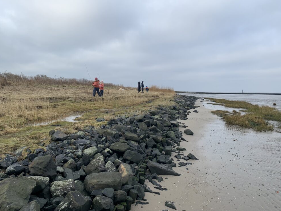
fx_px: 219
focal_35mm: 27
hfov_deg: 65.3
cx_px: 139
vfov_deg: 51.4
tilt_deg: -3.4
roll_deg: -1.0
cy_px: 104
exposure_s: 1/558
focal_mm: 4.25
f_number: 1.8
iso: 25
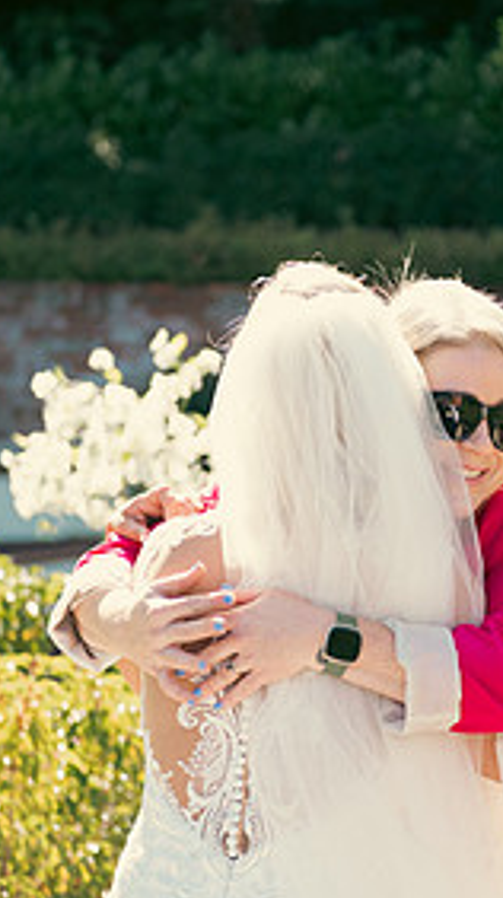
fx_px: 3591
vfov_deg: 14.2
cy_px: 556
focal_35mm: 151
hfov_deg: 8.0
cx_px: 446
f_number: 3.5
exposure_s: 1/320
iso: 125
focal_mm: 70
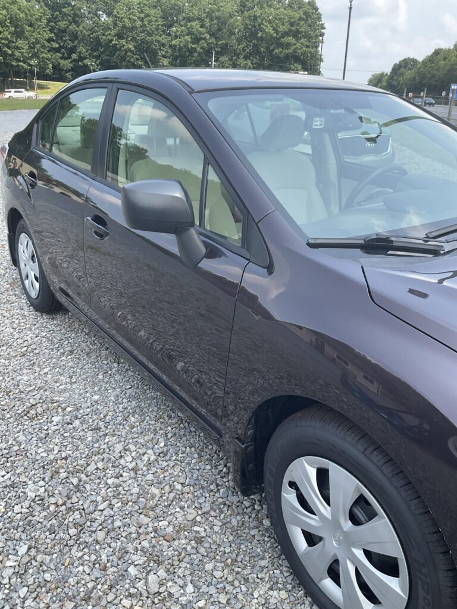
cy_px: 304
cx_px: 228
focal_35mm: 29
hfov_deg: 48.2
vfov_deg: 61.7
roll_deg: -2.2
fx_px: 510
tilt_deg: -22.6
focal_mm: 3
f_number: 1.8
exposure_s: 1/509
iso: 16
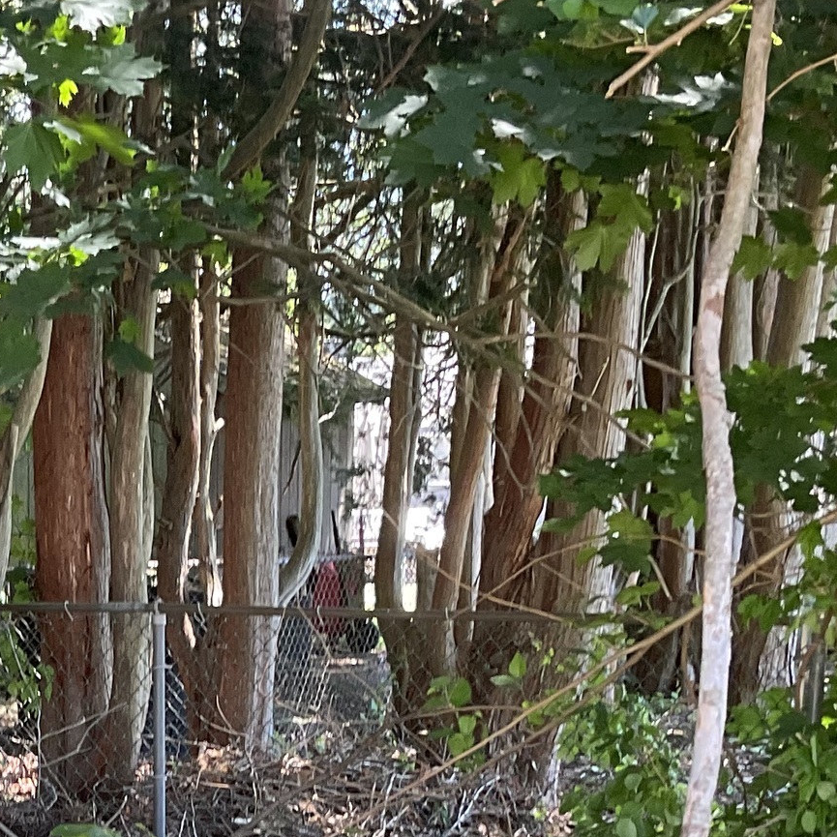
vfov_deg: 18.4
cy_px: 927
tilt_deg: -10.0
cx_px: 95
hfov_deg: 18.8
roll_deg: +0.3
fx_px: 2489
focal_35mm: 91
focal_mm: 3
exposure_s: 1/96
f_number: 1.8
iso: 64
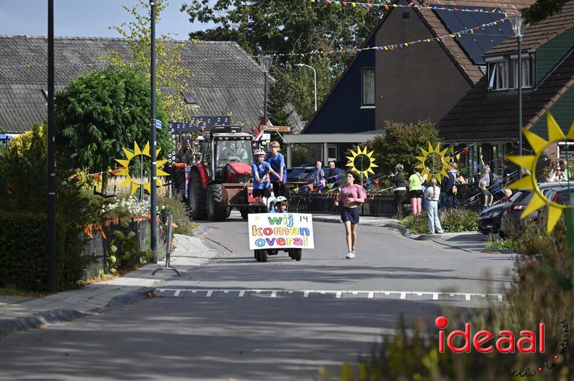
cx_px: 287
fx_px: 3504
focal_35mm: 220
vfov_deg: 6.2
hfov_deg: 9.4
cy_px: 190
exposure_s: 1/2000
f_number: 5.6
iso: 320
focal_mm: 220
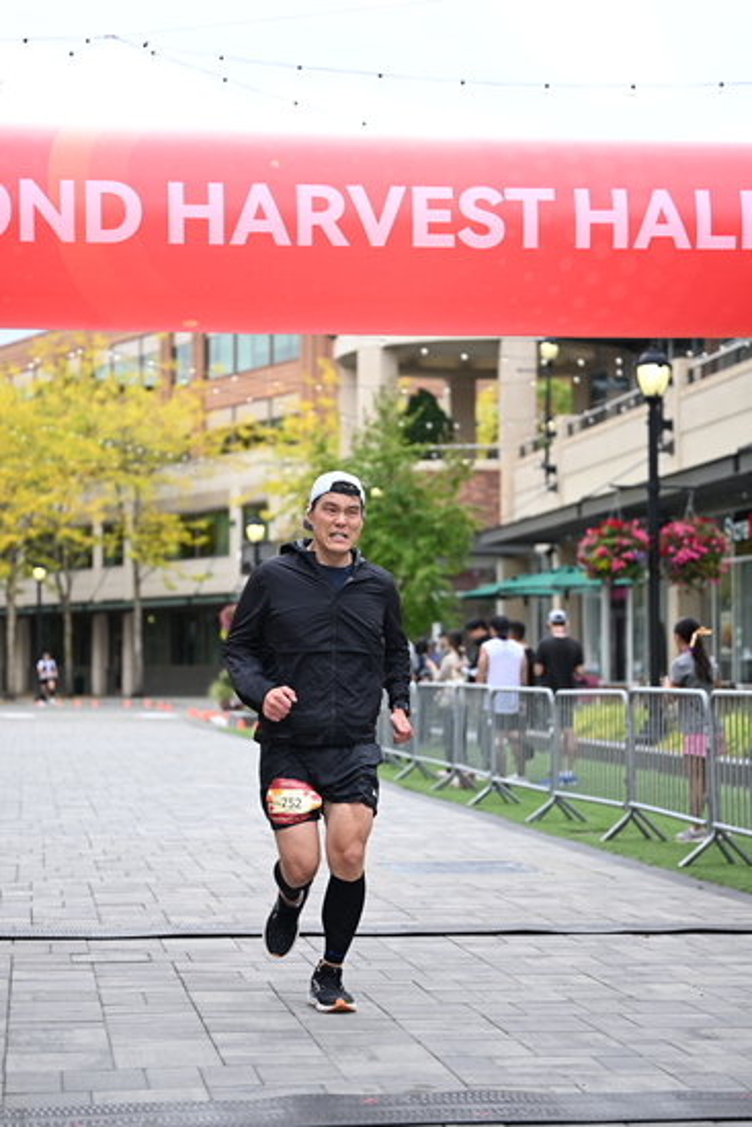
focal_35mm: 71
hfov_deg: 19.2
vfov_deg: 28.4
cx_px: 376
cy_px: 564
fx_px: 2223
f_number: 2.8
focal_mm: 71
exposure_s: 1/2500
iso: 640
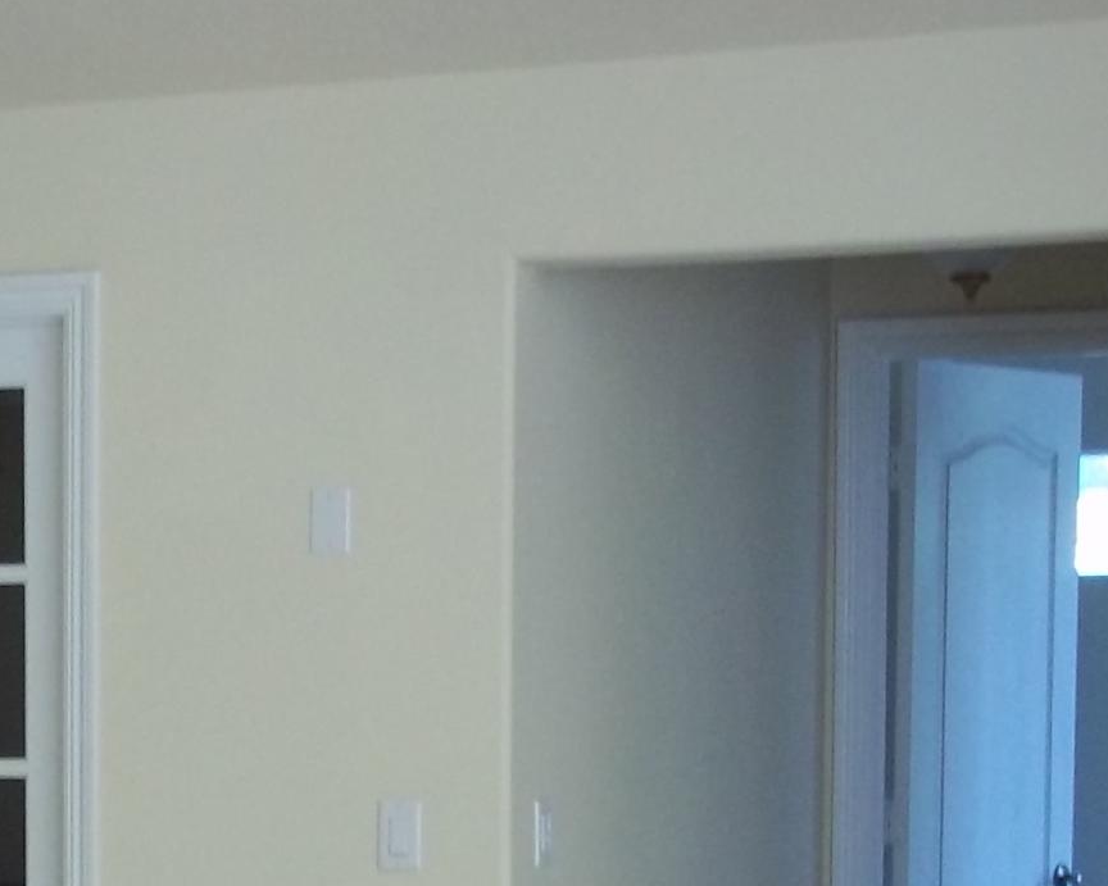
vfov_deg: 12.4
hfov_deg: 15.2
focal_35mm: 122
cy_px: 964
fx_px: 4000
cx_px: -253
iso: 160
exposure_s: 1/30
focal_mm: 6.5
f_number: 3.1
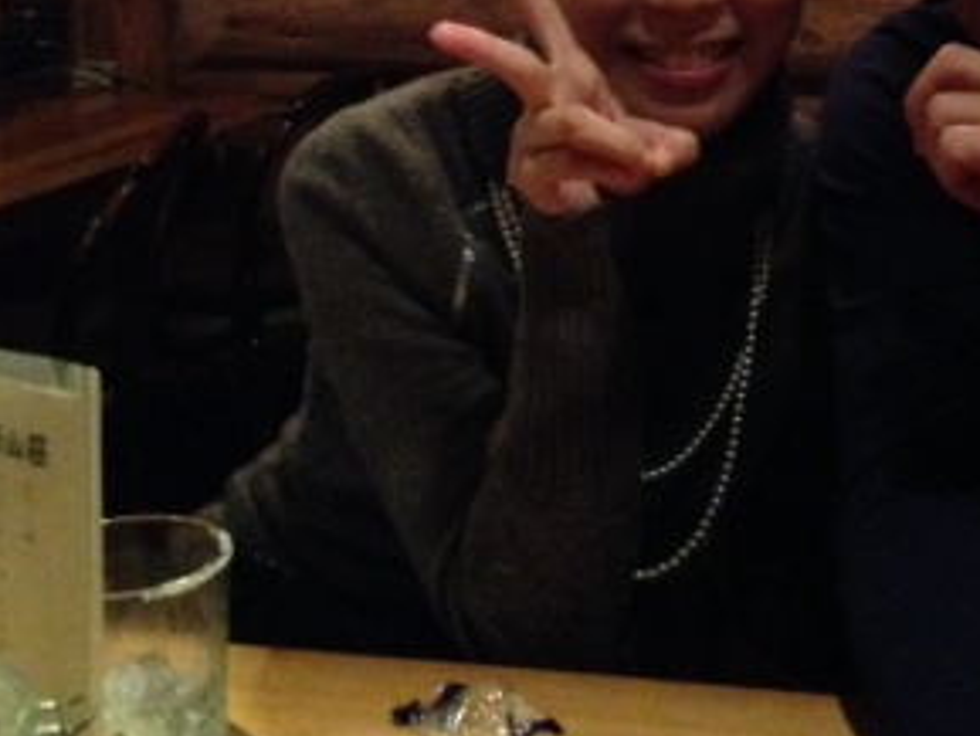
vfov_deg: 19.5
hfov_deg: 25.9
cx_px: 855
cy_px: -14
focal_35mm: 73
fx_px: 2068
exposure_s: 1/15
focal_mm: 4.12
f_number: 2.4
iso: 800
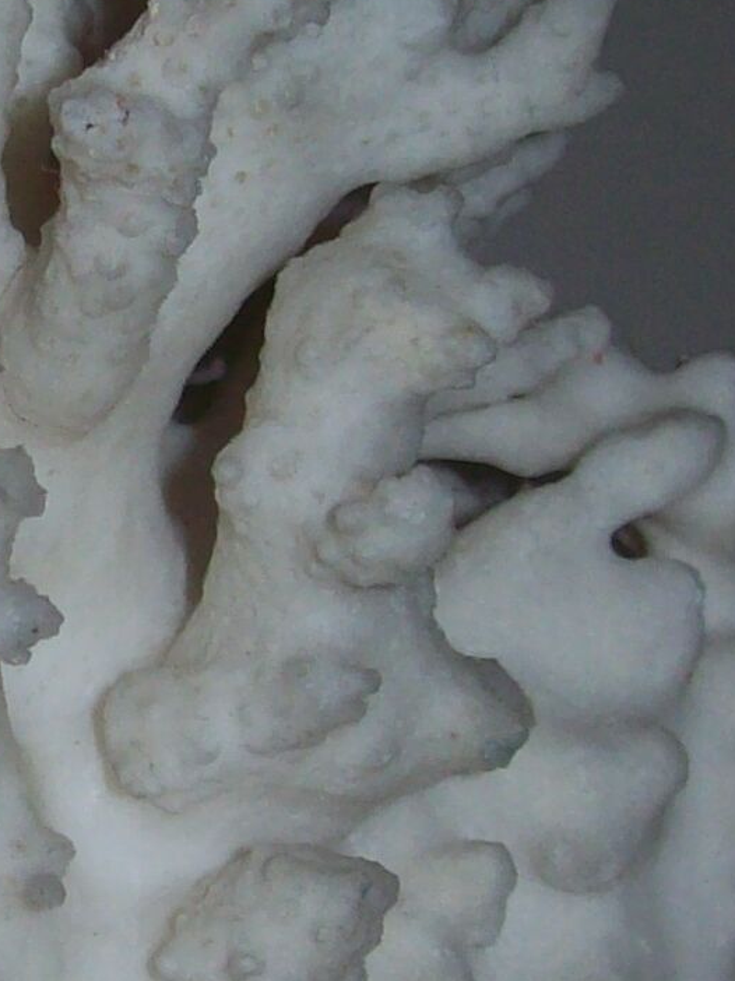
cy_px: 404
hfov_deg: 9.9
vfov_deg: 13.5
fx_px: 4136
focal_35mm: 146
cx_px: -249
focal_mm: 6
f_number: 2.7
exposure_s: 1/64
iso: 80
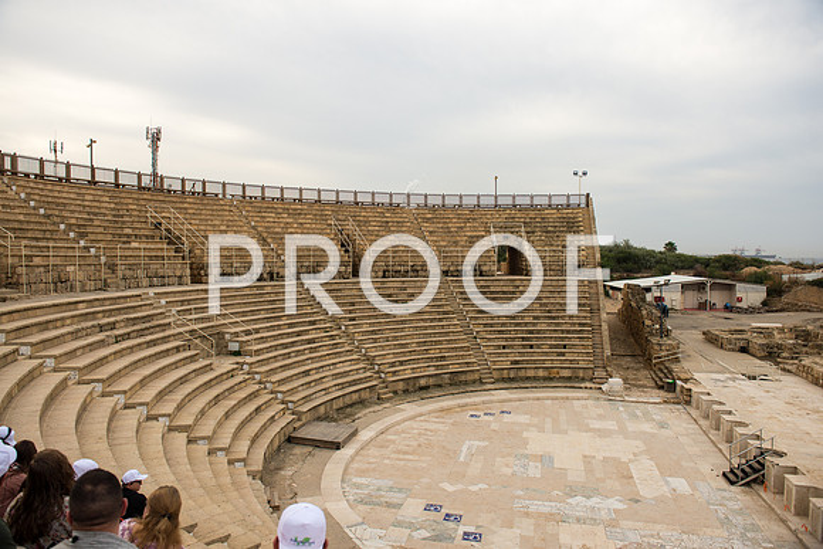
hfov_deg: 73.7
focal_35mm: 24
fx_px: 549
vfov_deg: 53.2
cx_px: 412
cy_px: 274
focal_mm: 24
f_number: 3.5
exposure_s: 1/500
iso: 100
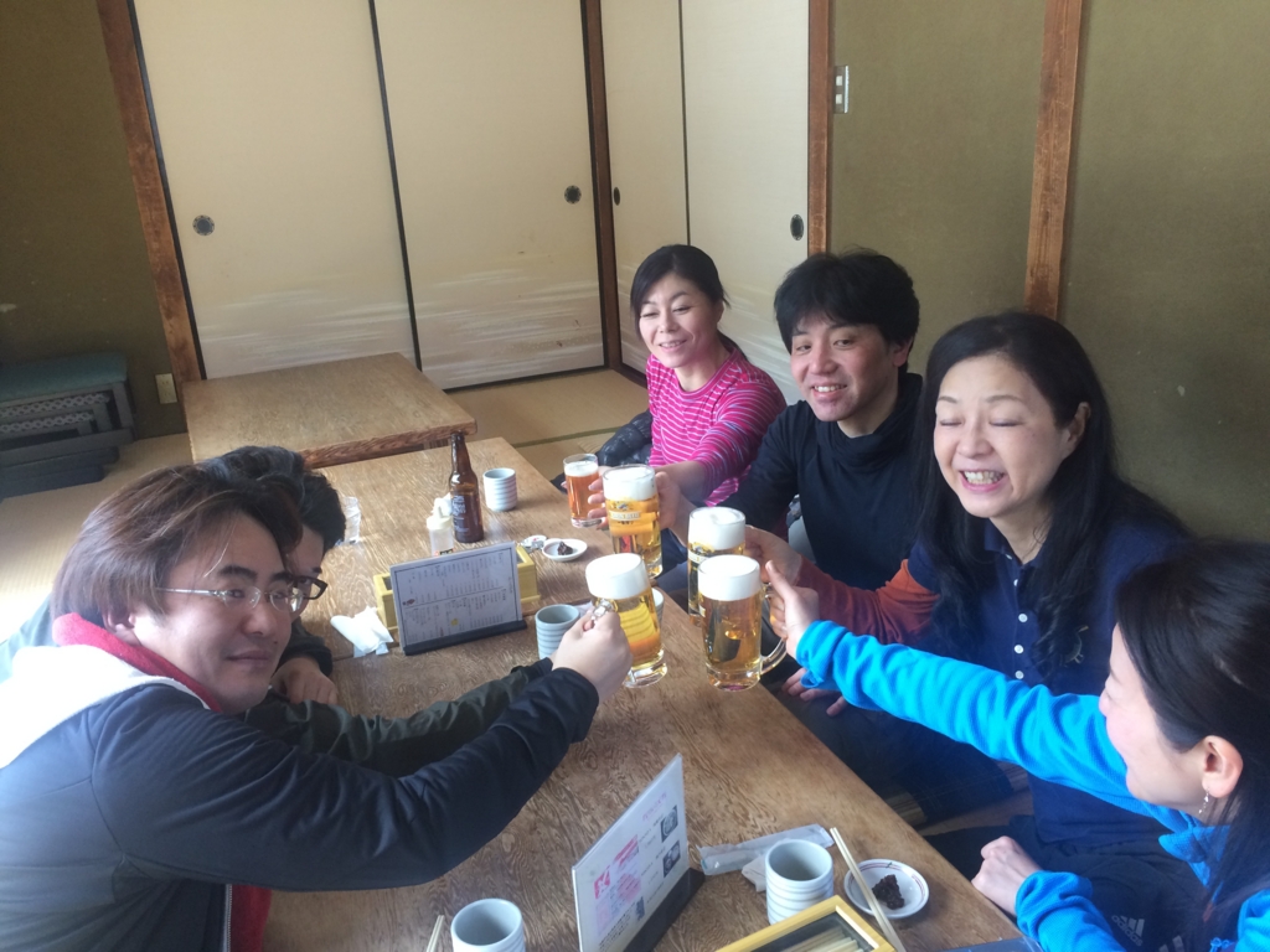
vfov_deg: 48.2
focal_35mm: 29
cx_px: 635
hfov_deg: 61.7
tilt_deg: -19.4
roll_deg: +4.5
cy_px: 476
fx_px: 1064
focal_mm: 4.15
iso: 50
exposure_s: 1/30
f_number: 2.2
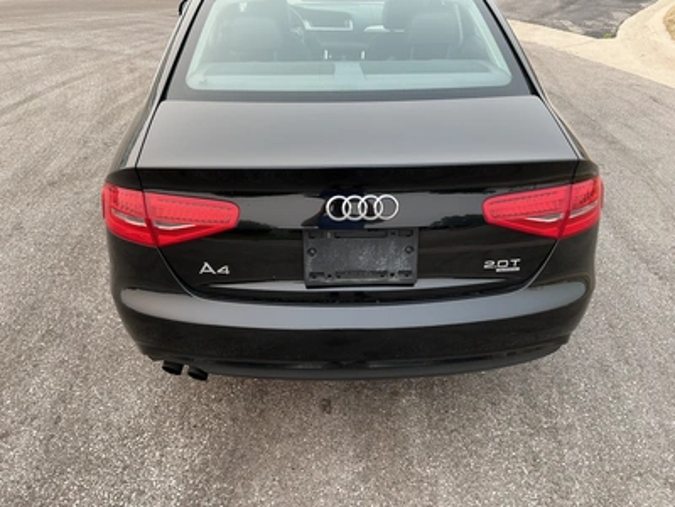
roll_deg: +0.9
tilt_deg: -28.4
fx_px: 546
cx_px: 338
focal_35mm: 28
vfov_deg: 49.7
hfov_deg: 63.4
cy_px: 254
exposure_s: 1/136
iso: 16
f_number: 1.8
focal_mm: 3
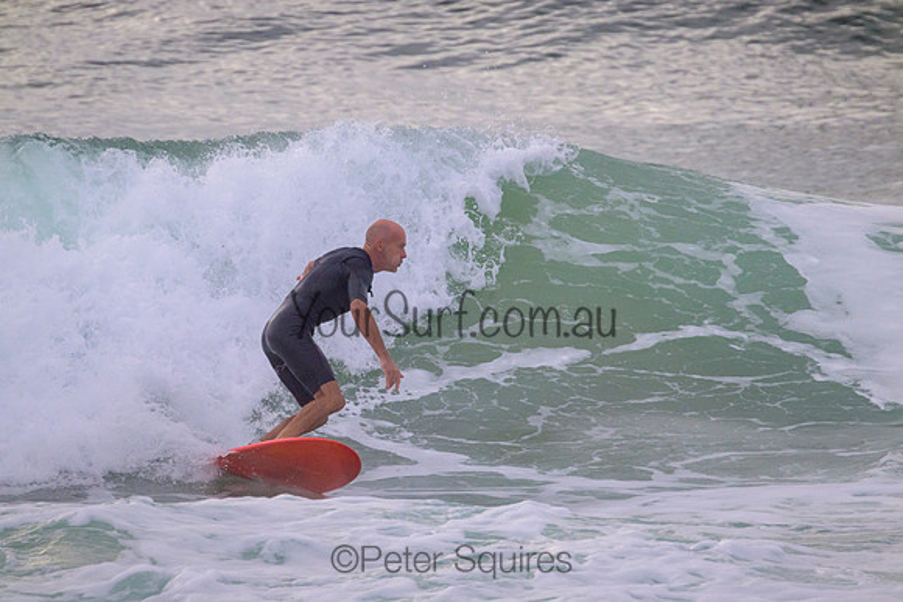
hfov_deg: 2.6
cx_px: 452
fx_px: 20070
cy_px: 301
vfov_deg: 1.7
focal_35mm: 800
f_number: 11
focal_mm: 800
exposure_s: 1/2000
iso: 2000
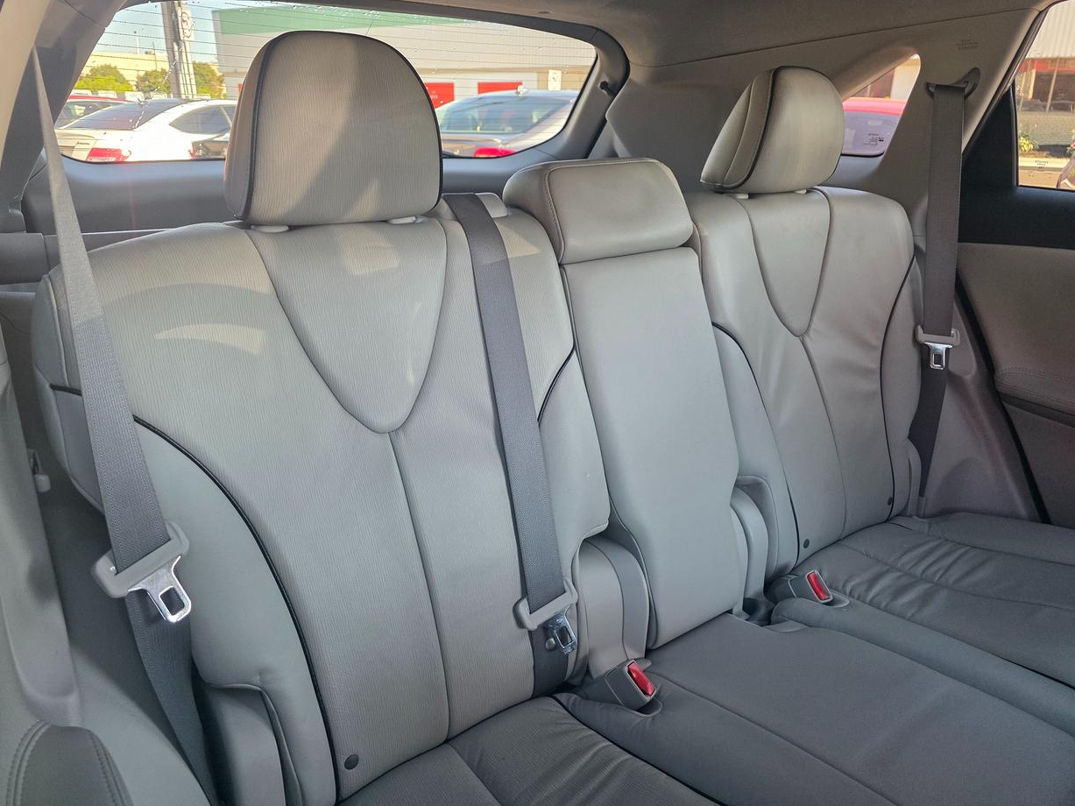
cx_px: 520
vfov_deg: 56.8
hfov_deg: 71.6
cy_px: 412
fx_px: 745
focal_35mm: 24
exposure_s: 1/180
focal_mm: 6.3
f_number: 1.7
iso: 160
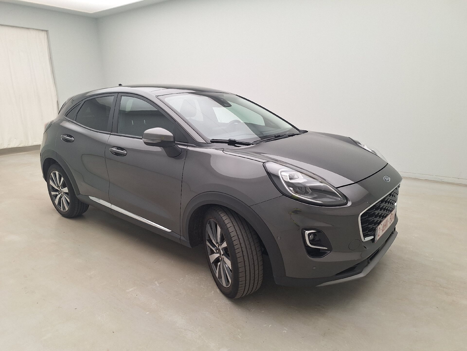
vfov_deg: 58.9
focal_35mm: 23
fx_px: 310
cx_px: 234
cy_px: 176
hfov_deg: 73.9
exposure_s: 1/100
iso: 50
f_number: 1.8
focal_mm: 5.54
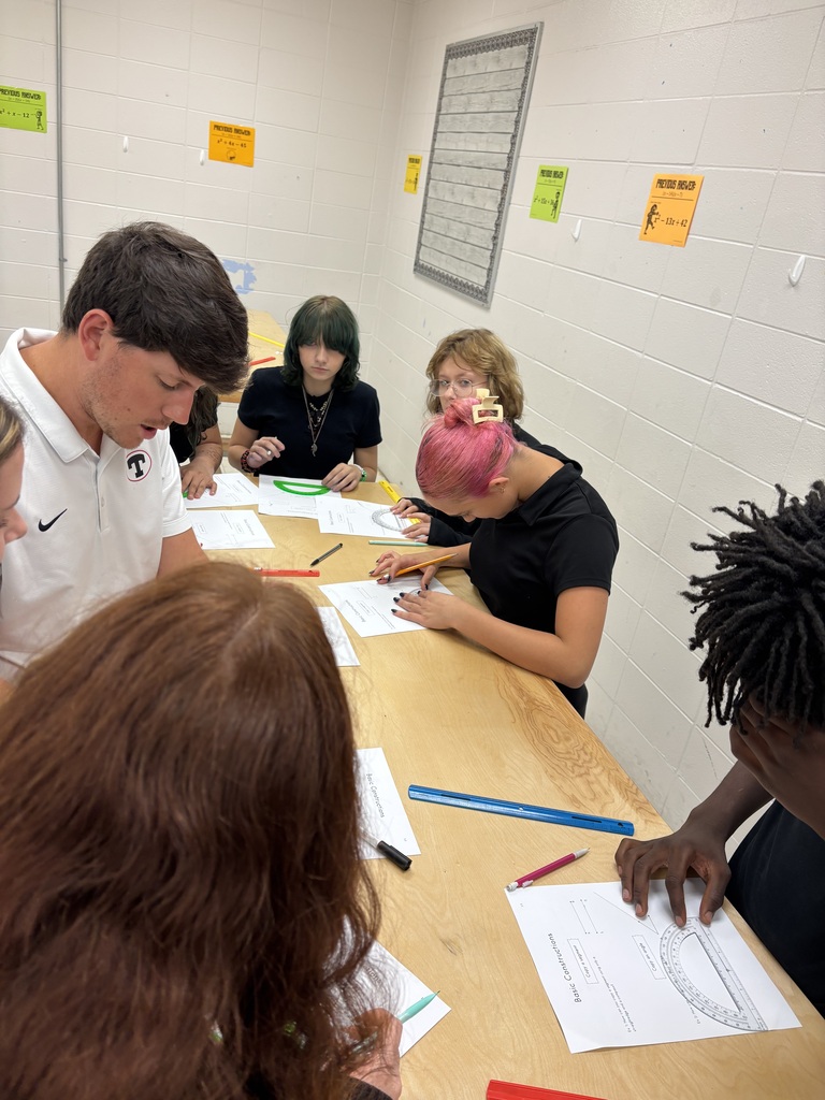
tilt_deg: -23.6
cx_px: 412
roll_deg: -10.8
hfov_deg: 53.1
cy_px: 550
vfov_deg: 67.3
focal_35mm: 26
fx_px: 826
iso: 80
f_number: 1.6
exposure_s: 1/120
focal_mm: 5.96
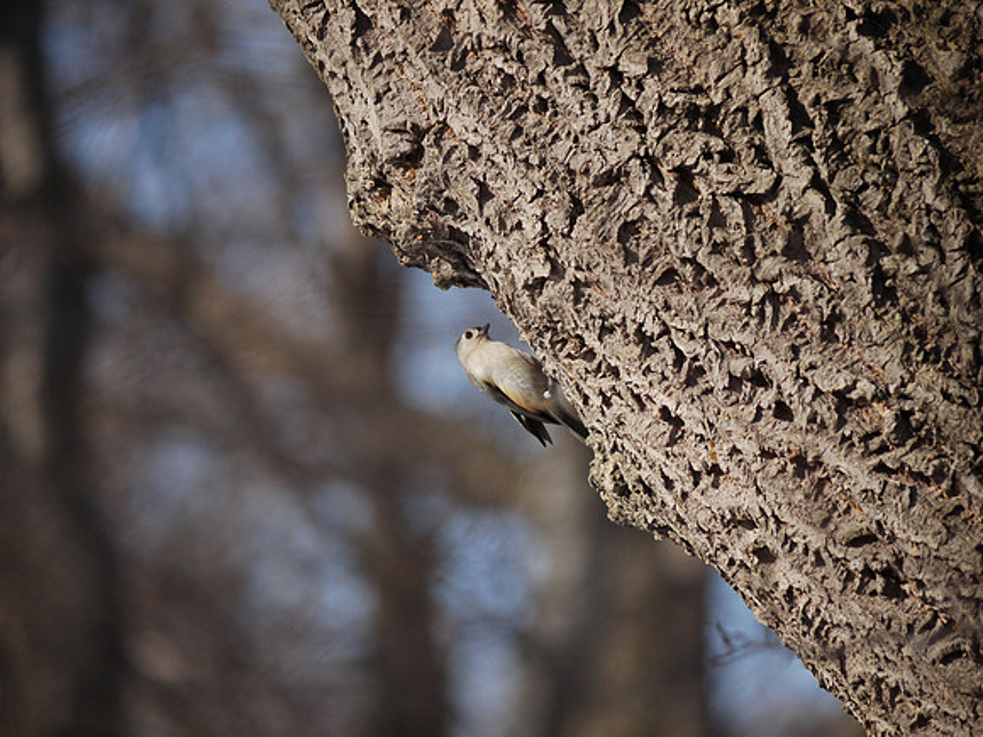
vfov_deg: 2.5
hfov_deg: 3.3
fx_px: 17038
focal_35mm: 600
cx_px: 492
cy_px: 368
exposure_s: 1/1600
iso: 400
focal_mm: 300
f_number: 5.6
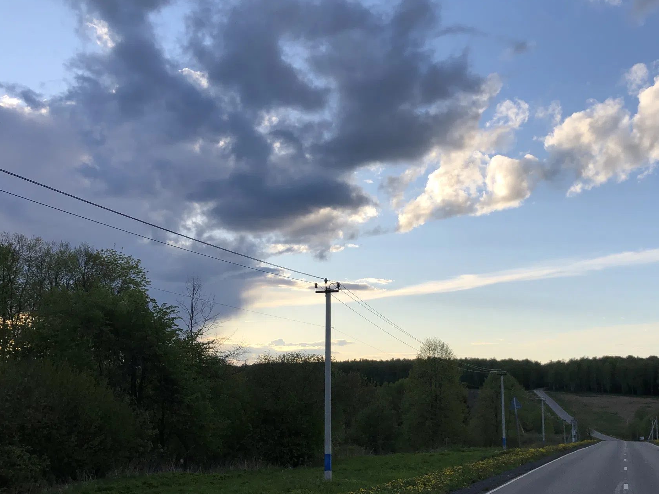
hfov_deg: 46.3
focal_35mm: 40
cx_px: 424
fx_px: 761
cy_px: 249
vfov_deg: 36.0
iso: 20
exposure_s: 1/1499
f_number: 1.8
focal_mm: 4
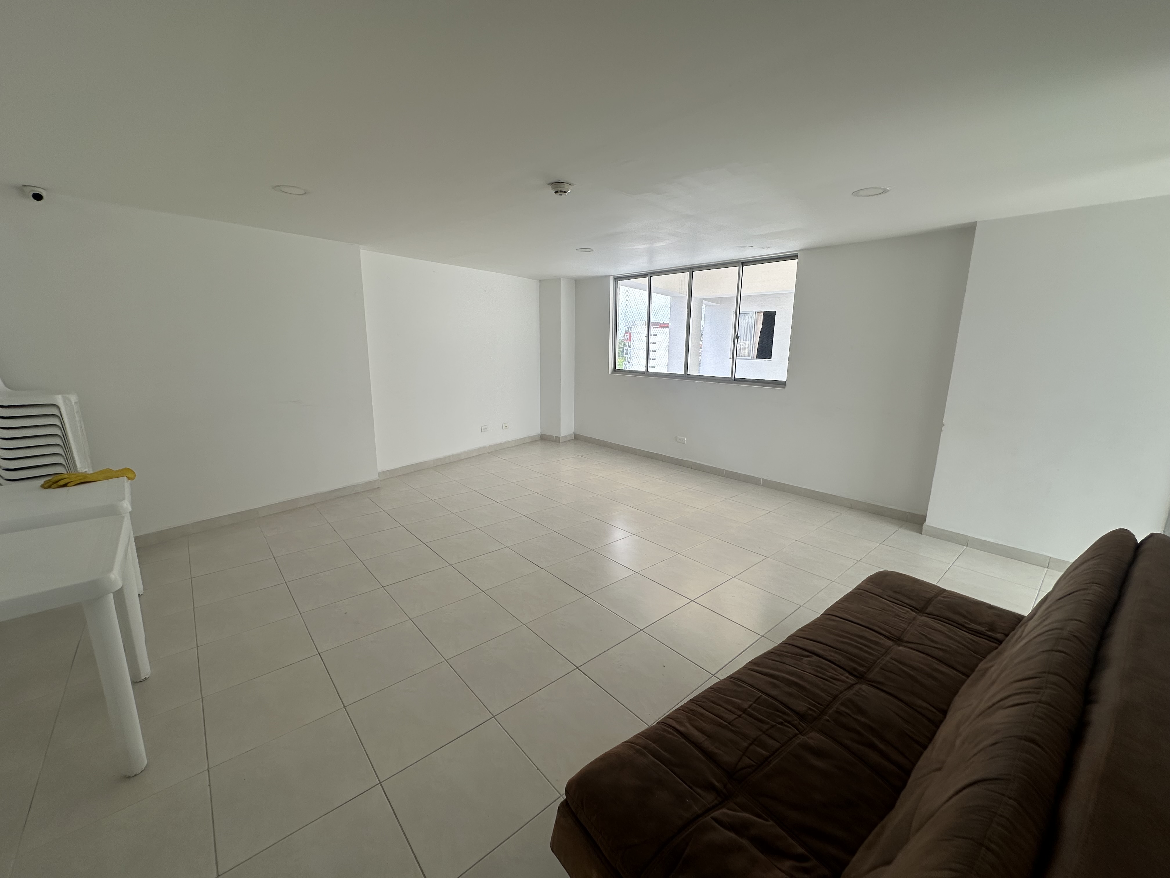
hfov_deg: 102.1
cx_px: 585
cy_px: 439
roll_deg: -0.6
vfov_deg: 85.7
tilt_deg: -12.7
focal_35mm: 14
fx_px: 473
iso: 40
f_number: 2.2
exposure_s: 1/261
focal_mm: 2.22
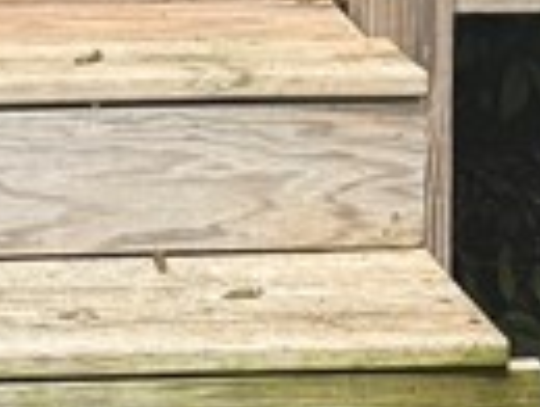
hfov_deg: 9.9
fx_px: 2954
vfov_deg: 7.7
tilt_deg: -9.0
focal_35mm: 189
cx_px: -399
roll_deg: +2.3
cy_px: -262
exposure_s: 1/1385
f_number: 1.78
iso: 80
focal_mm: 6.76
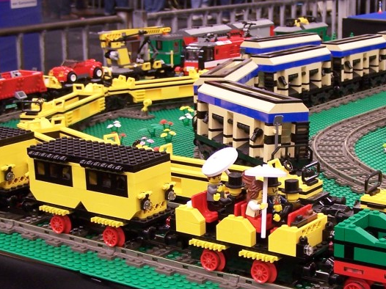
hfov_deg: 26.1
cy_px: 187
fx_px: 825
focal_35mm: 74
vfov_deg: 19.8
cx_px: 280
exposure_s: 1/2
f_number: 2.8
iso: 80
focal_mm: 6.3
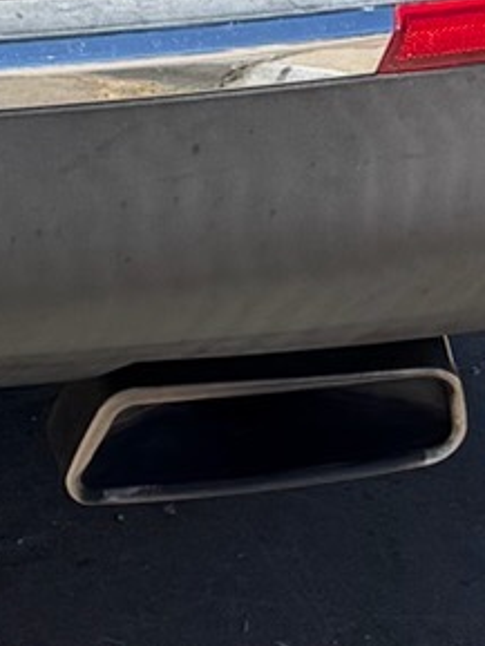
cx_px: -767
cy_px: -823
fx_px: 3173
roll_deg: +2.7
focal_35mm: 170
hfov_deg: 7.9
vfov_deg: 10.3
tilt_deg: -7.0
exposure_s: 1/2611
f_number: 1.78
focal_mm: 6.76
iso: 80
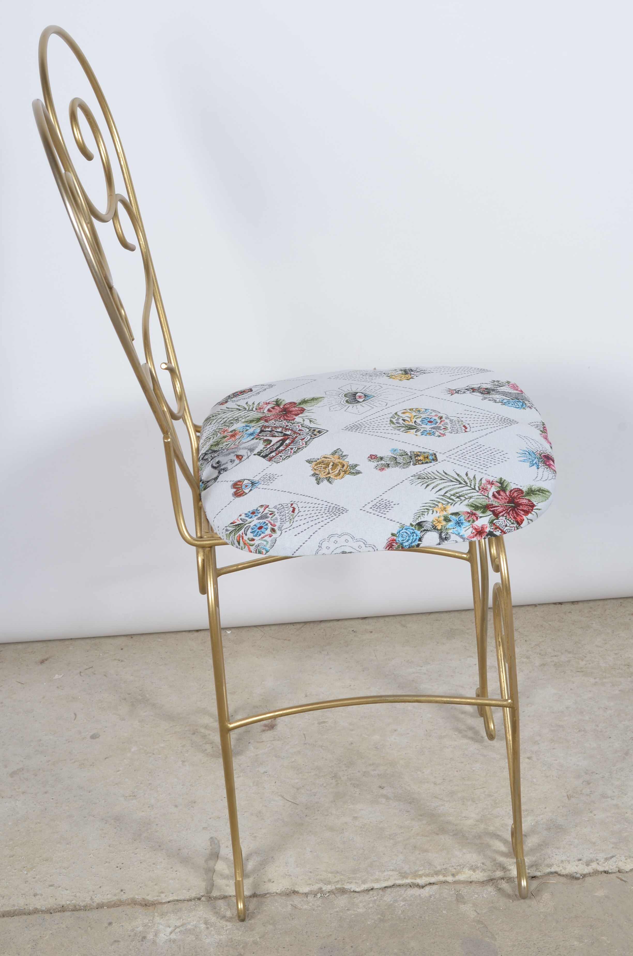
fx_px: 1987
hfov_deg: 18.1
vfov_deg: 27.0
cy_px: 478
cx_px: 316
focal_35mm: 75
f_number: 10
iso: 100
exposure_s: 1/125
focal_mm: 50
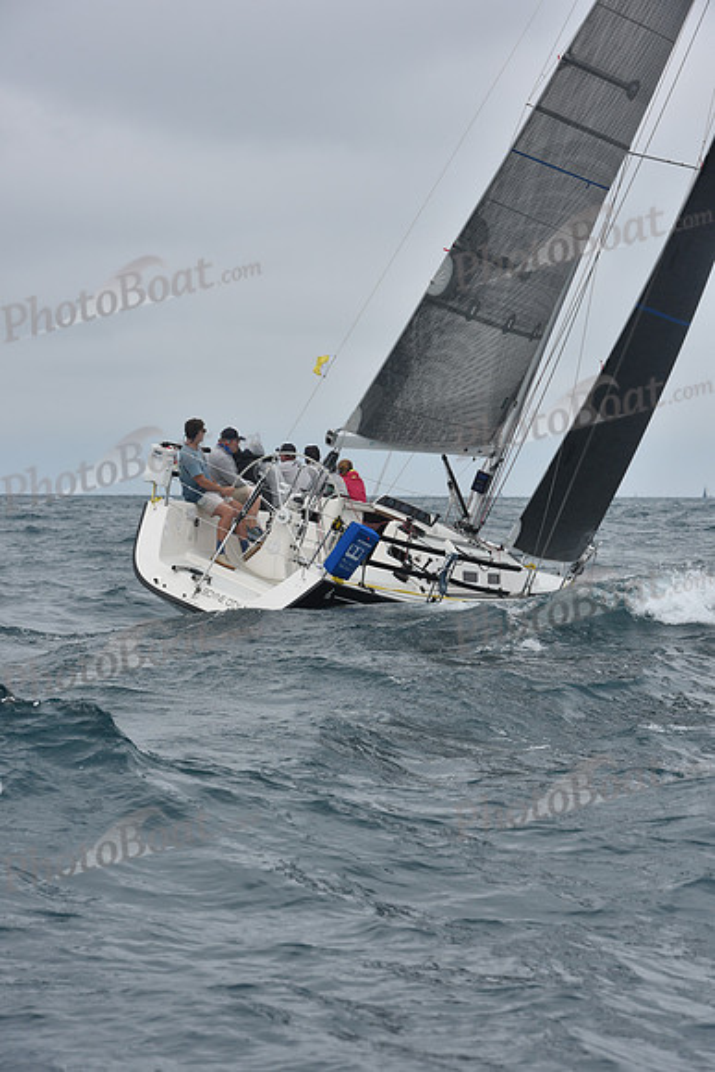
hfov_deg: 11.0
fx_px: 3721
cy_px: 536
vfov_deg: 16.4
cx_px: 358
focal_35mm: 125
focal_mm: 125
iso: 250
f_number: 10
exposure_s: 1/800
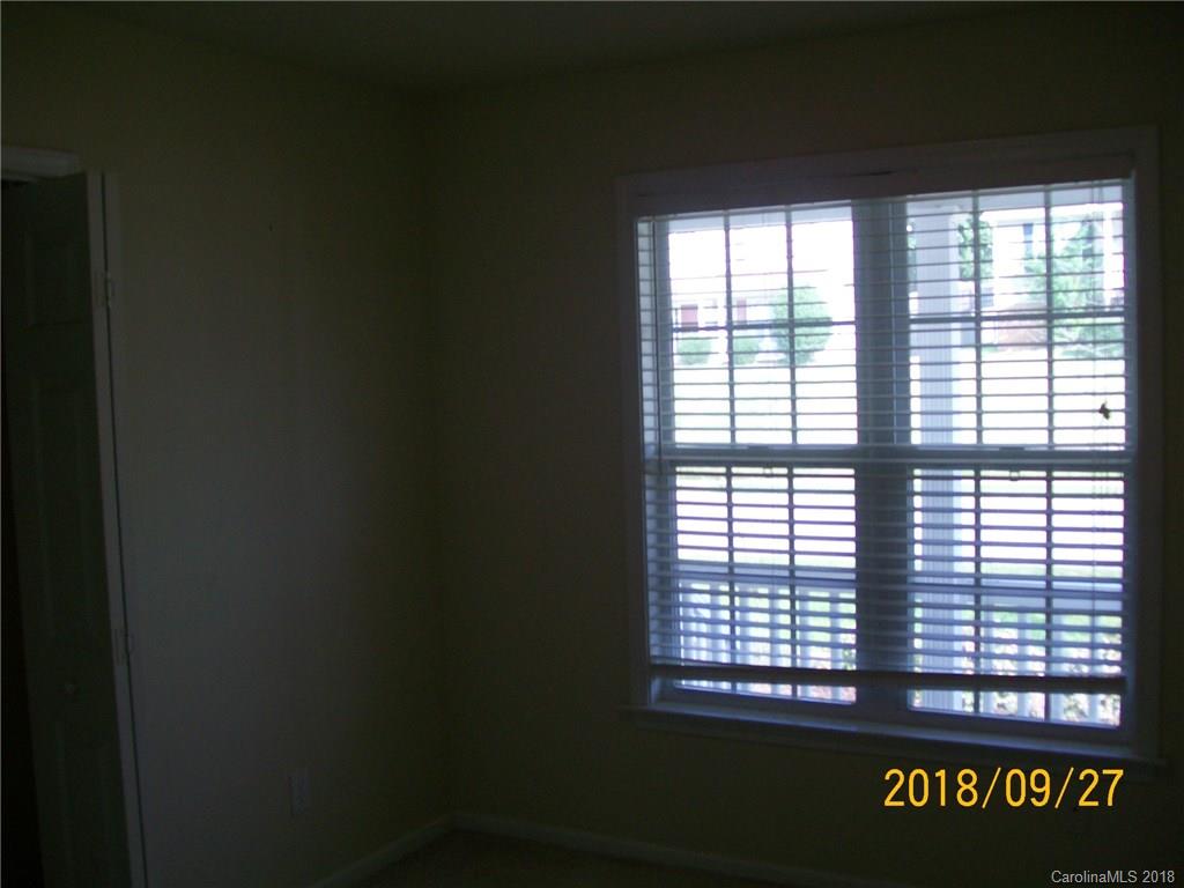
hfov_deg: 51.4
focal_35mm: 36
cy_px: 444
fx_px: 1231
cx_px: 592
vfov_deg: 39.7
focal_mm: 6
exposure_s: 1/100
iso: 64
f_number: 2.7
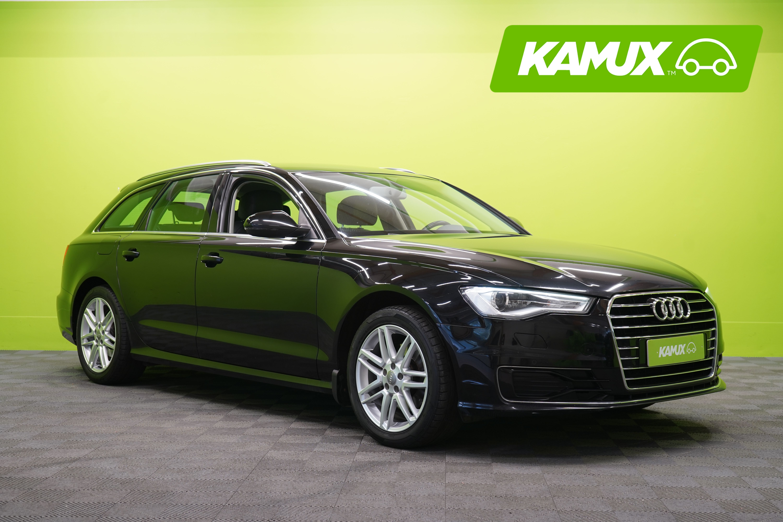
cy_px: 261
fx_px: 1044
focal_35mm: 48
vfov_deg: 28.1
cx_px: 392
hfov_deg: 41.1
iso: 400
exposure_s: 1/25
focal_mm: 48
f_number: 5
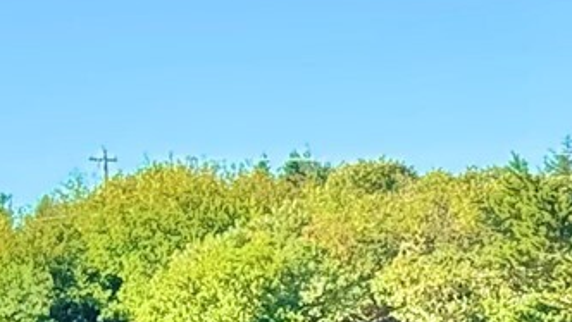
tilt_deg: -9.3
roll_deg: +0.4
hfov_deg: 7.9
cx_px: 1349
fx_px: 3823
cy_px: 870
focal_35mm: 252
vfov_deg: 4.7
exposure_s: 1/1011
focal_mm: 6.76
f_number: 1.78
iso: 64
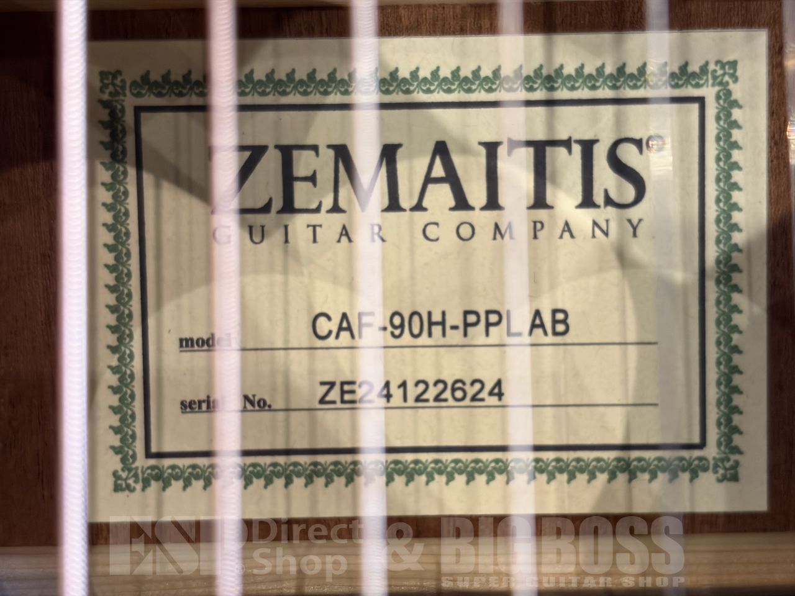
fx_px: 1194
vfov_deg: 28.0
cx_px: 398
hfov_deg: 36.8
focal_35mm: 52
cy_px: 298
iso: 125
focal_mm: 5.96
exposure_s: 1/40
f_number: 1.6
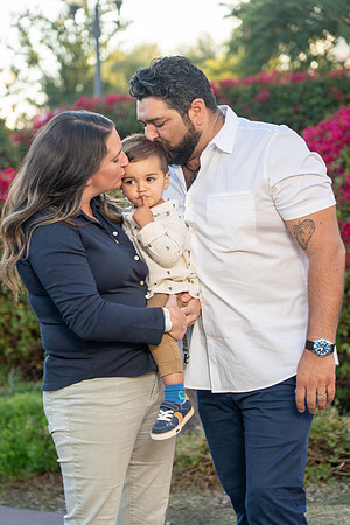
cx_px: 175
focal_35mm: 88
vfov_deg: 23.1
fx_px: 1283
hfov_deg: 15.5
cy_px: 262
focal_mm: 88
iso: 160
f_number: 4
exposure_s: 1/200
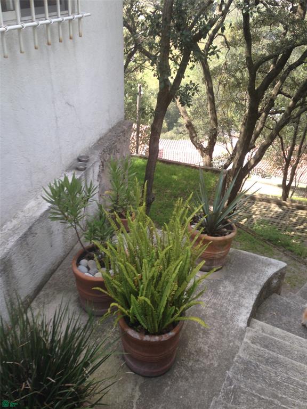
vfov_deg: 55.4
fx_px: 390
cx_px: 154
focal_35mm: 33
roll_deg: -2.3
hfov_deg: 42.9
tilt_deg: -27.9
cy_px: 204
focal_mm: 4.12
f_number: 2.4
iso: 50
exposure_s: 1/234
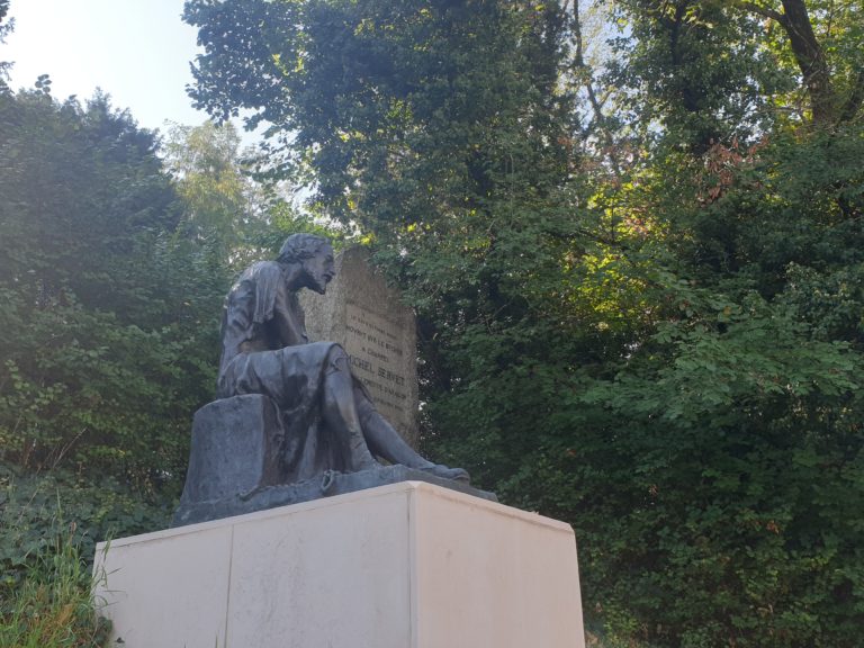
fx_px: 649
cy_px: 324
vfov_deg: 53.1
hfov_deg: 67.3
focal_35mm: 26
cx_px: 432
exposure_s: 1/210
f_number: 2.4
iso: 50
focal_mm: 4.3
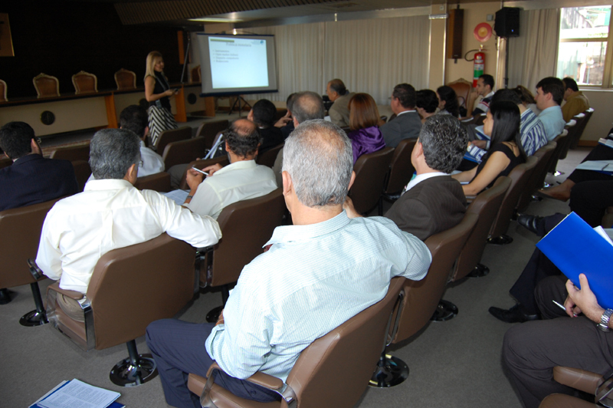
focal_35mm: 27
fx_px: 459
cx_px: 306
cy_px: 204
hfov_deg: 67.4
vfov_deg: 47.9
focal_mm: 18
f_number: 4.5
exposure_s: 1/80
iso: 400
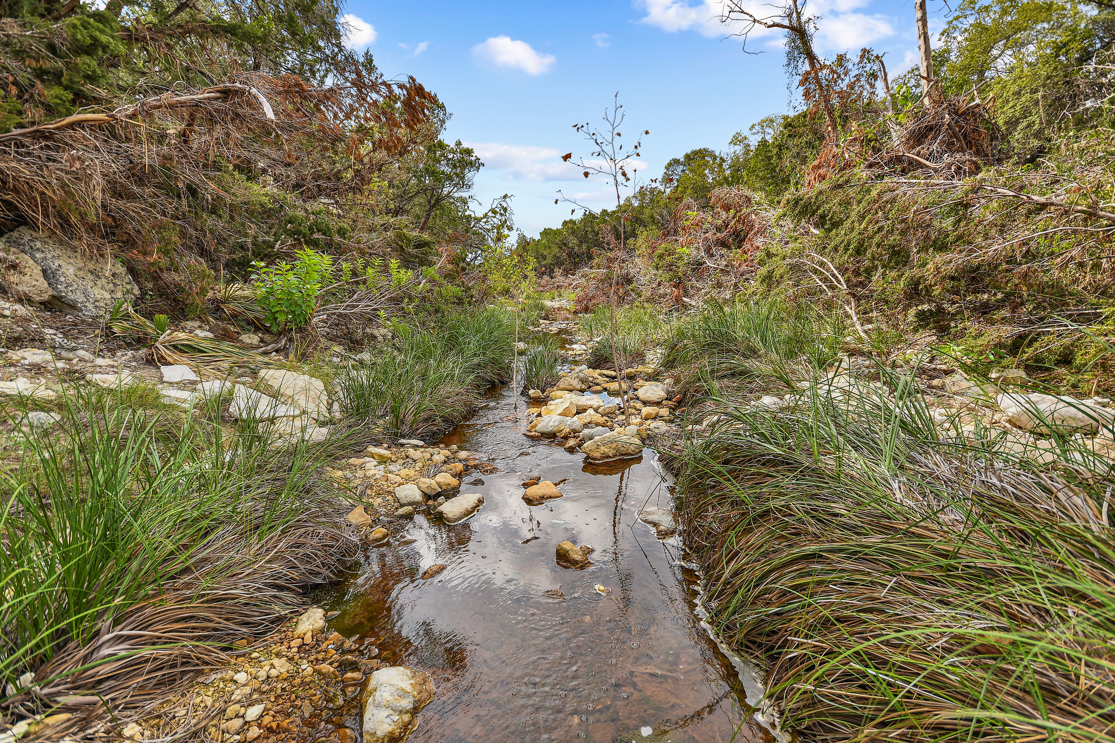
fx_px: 511
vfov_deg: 72.1
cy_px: 372
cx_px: 558
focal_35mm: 16
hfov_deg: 95.0
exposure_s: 1/20
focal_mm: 11
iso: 125
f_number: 5.6
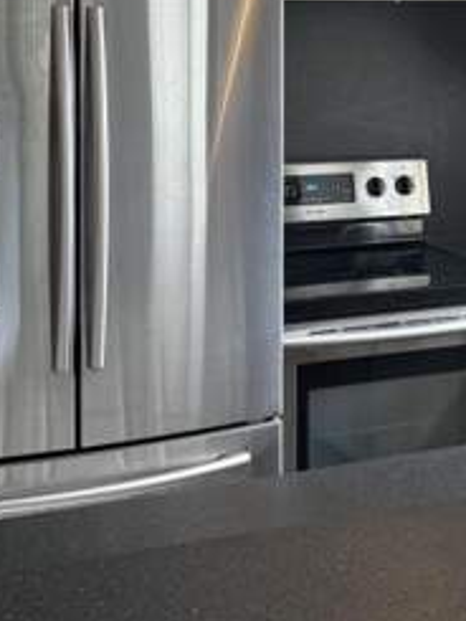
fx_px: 1219
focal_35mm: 68
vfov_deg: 27.7
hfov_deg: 21.5
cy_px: 81
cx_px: 347
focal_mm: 5.96
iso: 100
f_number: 1.6
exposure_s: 1/120
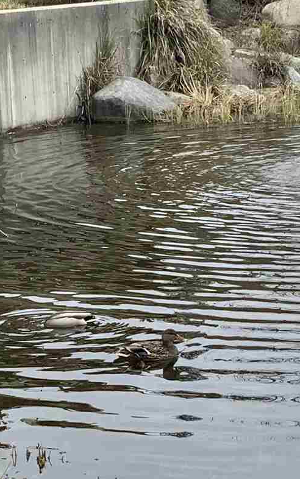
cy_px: 271
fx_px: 1569
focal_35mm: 120
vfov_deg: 17.4
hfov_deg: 10.9
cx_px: 174
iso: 16
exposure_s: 1/222
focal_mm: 3
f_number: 1.8
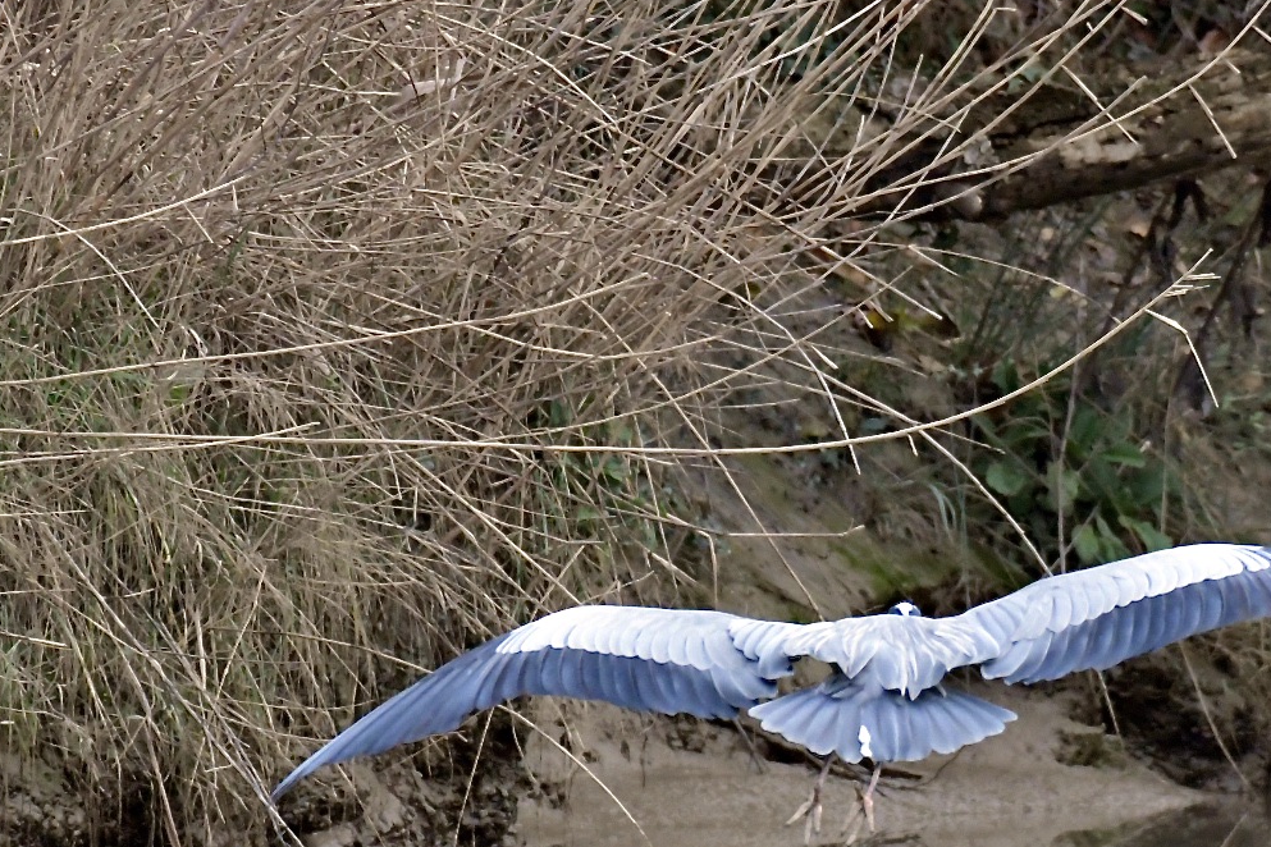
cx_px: 878
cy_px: 574
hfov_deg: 1.3
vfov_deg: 0.8
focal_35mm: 1632
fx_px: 57614
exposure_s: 1/640
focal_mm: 500
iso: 4500
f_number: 7.1
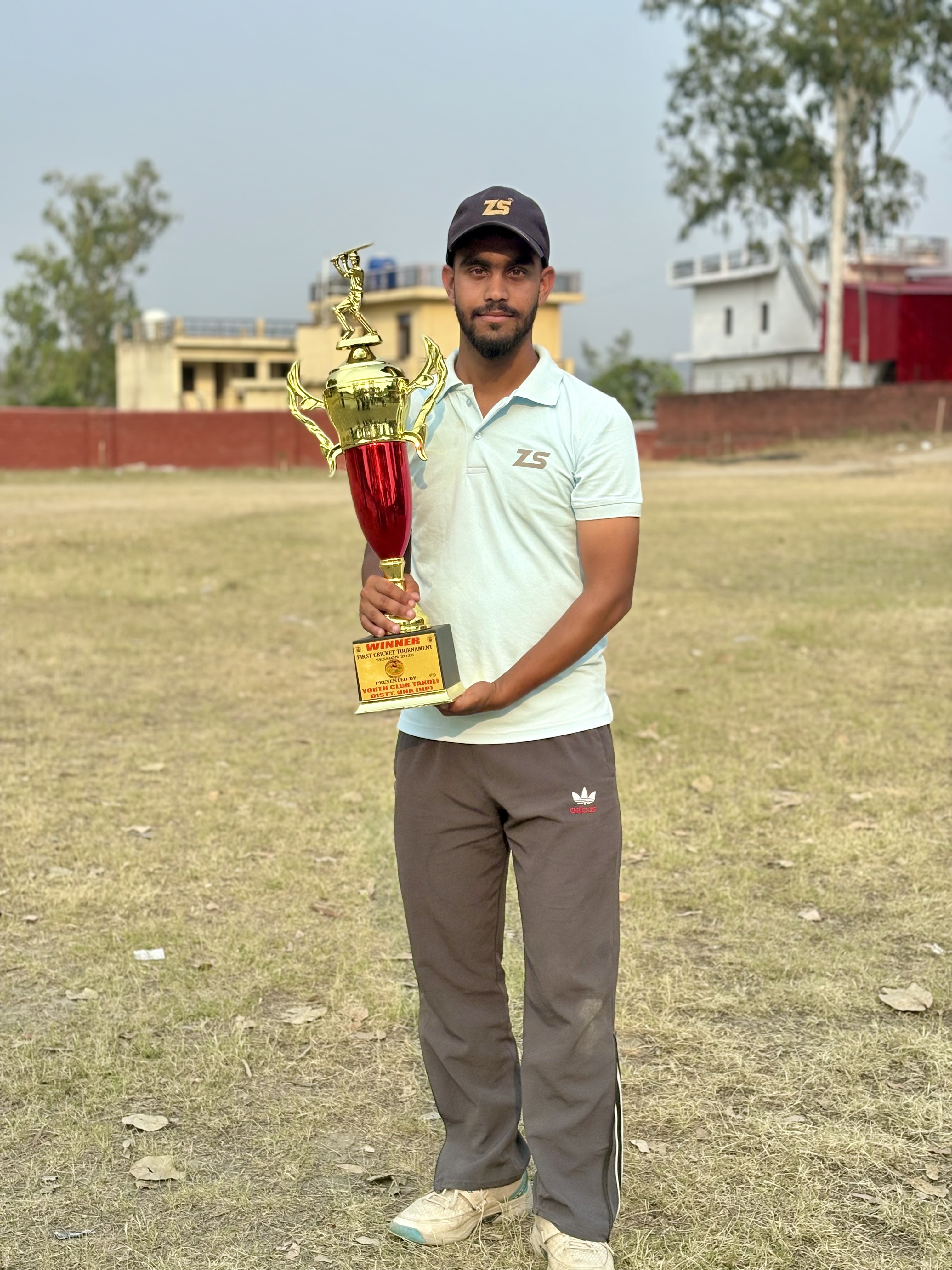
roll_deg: -0.1
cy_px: 635
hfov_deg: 28.0
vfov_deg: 36.8
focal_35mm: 52
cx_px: 476
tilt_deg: -5.6
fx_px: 1907
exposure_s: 1/4329
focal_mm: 5.96
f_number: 1.6
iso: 50
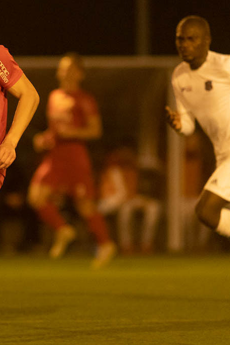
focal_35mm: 695
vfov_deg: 3.0
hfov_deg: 2.0
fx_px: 6663
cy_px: 172
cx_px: -29
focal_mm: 300
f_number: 3.2
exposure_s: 1/500
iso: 6400
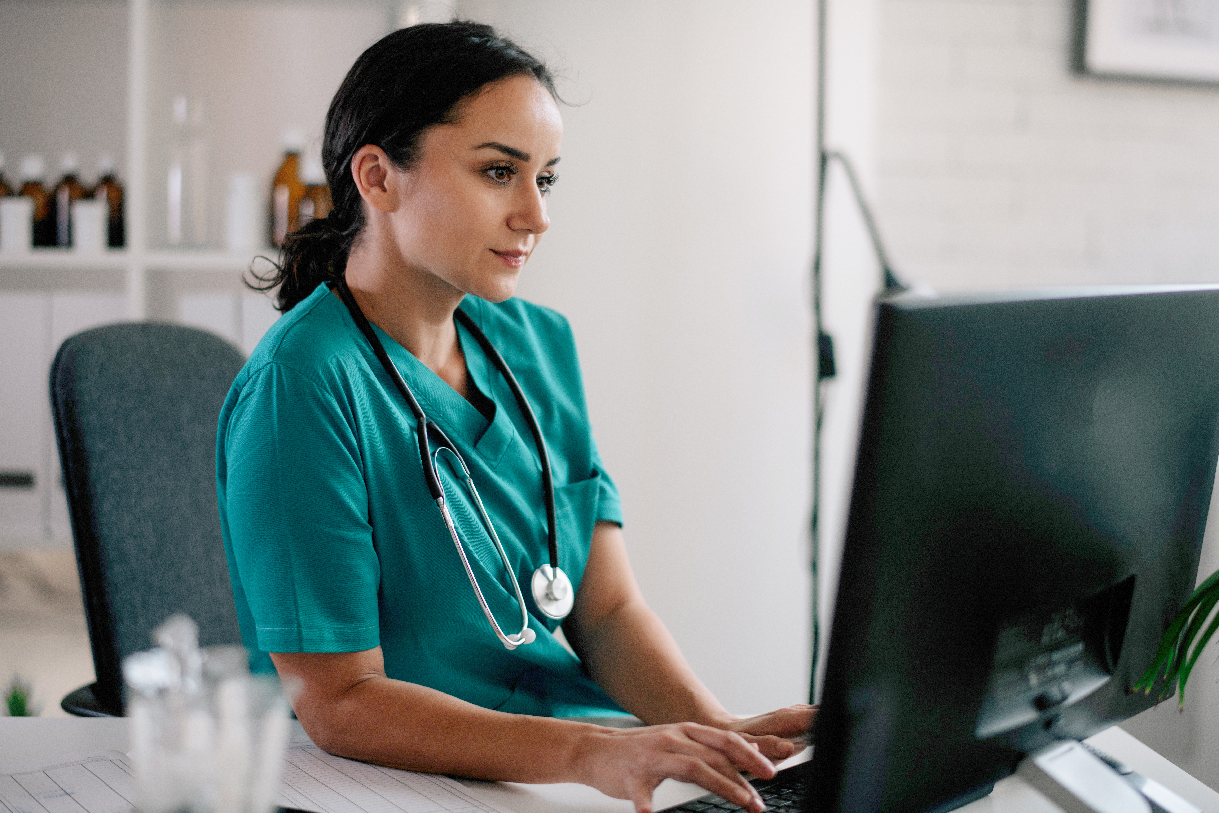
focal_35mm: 58
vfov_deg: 23.4
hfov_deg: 34.5
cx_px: 610
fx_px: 1964
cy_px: 406
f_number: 2
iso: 400
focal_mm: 58
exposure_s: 1/160
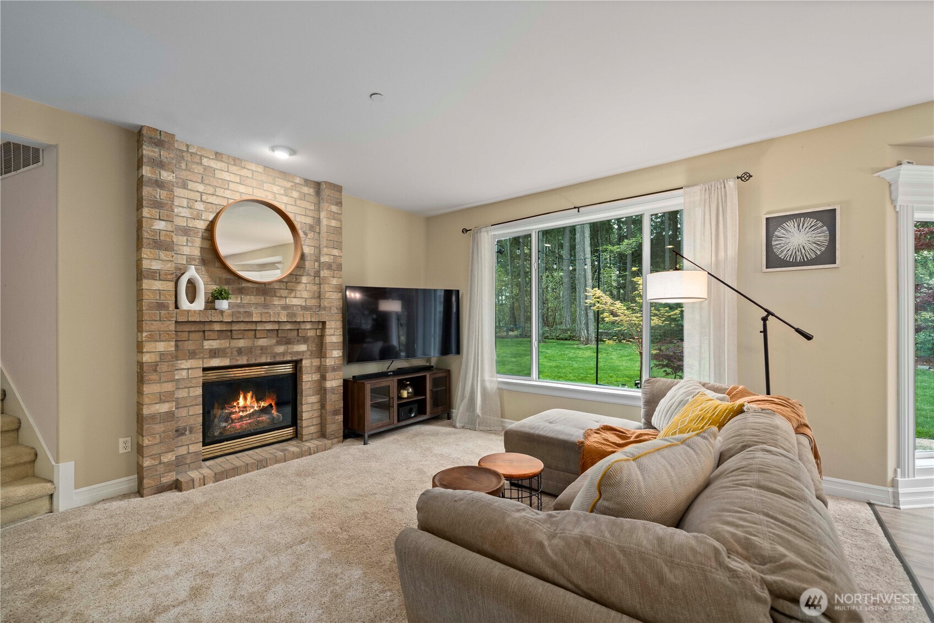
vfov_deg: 81.2
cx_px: 467
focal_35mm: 14
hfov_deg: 104.2
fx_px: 363
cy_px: 312
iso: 1250
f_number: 7.1
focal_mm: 14
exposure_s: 1/20
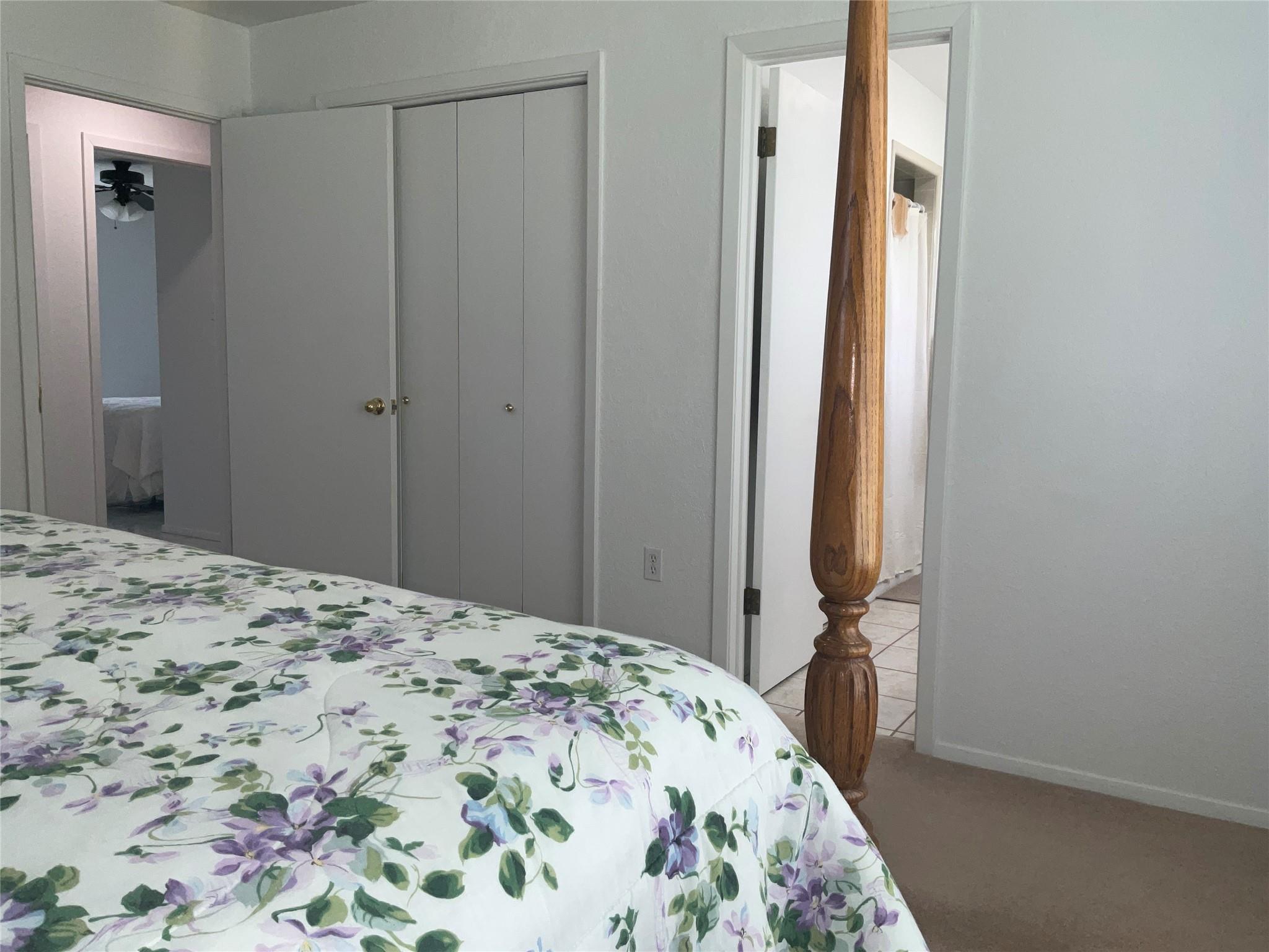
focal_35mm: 29
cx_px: 634
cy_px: 476
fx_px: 1063
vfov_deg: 48.2
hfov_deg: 61.7
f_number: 1.8
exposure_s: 1/120
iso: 32
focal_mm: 3
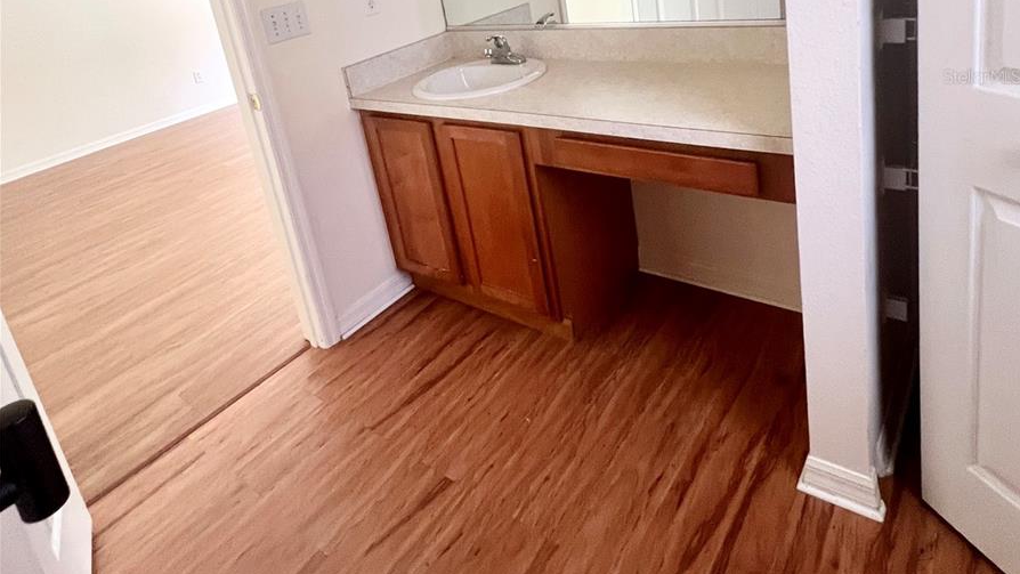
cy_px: 76
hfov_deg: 89.6
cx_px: 512
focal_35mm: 19
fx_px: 514
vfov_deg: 52.5
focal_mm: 1.57
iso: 250
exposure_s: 1/64
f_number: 1.8
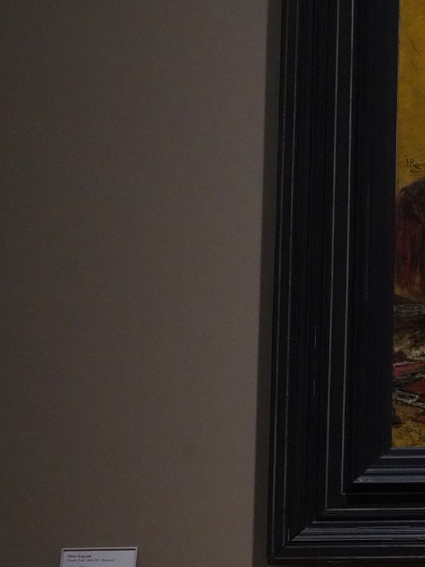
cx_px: 613
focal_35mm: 77
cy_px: 138
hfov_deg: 17.4
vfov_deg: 25.0
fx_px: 1260
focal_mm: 33
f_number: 6.3
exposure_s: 1/100
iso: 8000
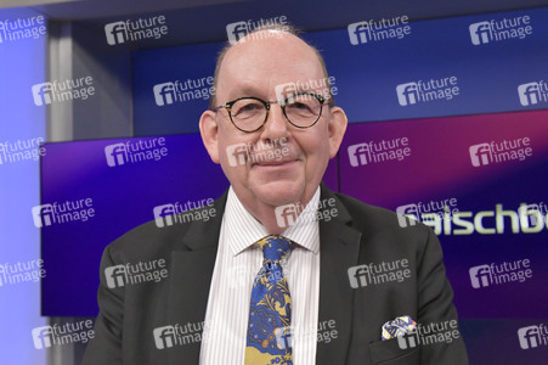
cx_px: 274
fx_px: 578
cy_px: 182
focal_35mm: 38
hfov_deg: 50.7
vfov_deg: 35.0
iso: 2500
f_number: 6.3
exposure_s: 1/200
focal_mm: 38
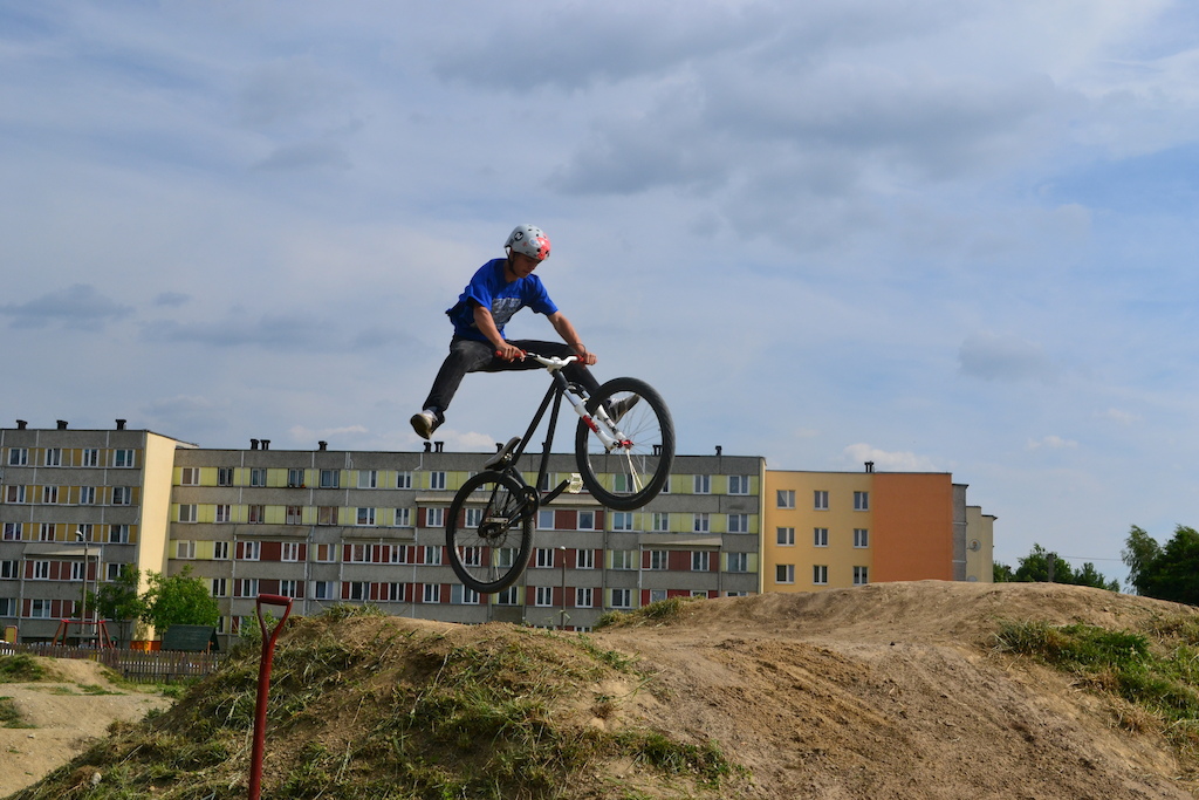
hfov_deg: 43.6
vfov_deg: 29.9
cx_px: 600
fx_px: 1499
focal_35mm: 45
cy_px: 400
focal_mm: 30
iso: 360
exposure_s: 1/500
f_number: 11
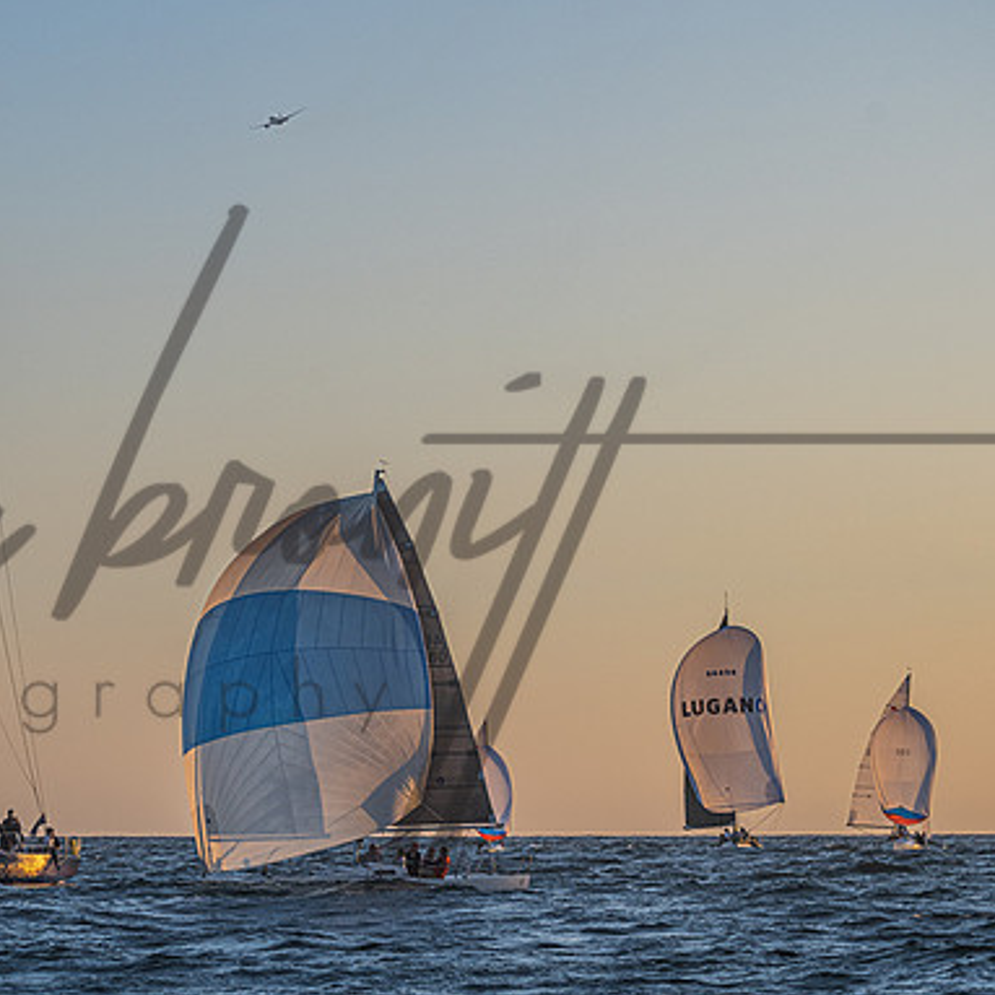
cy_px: 526
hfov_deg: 8.7
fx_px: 6537
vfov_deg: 8.7
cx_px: 193
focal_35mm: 201
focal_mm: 120
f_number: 7.1
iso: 250
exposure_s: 1/500
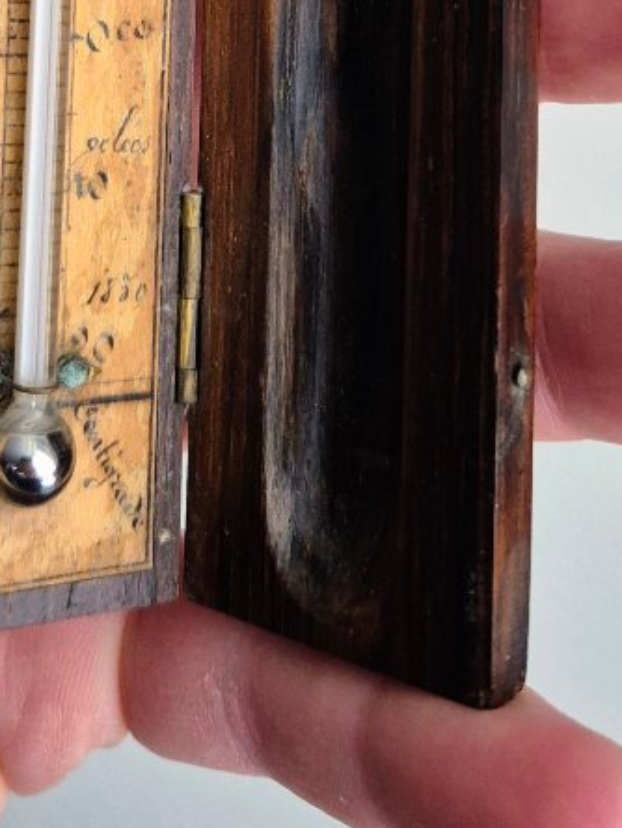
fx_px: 1485
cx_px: 196
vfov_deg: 27.4
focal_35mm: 62
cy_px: -167
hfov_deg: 23.5
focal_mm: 5.4
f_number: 1.8
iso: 640
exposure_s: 1/100
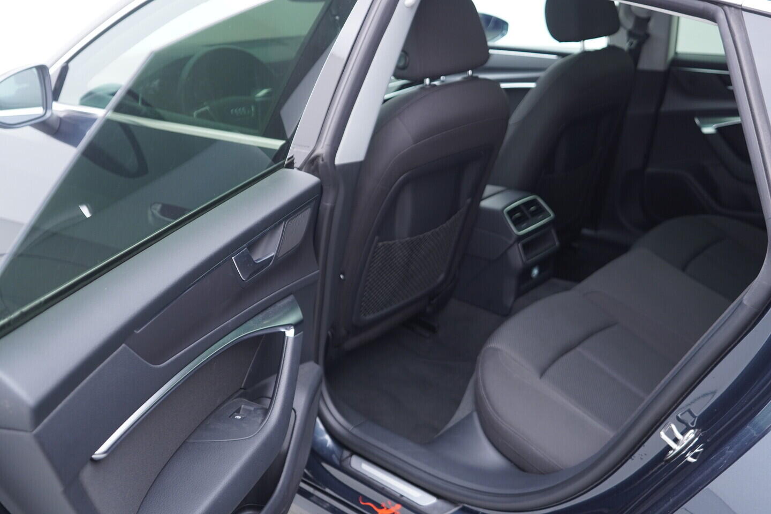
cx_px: 386
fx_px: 771
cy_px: 257
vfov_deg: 36.9
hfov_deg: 53.1
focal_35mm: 36
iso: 250
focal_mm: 24
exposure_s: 1/40
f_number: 2.8
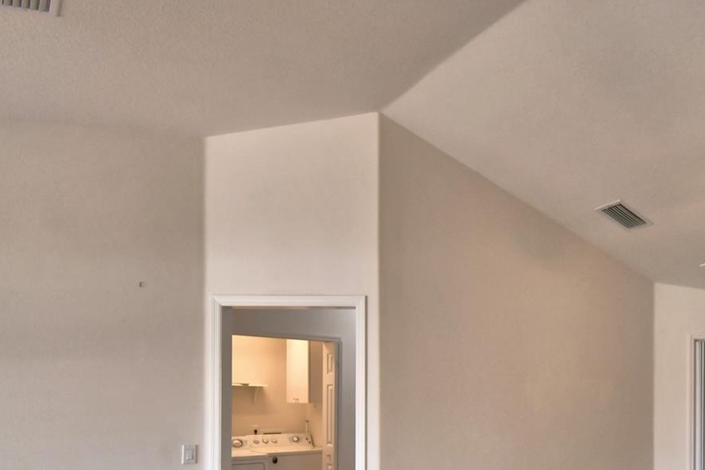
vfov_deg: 44.6
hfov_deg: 62.6
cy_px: 401
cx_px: 547
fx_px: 529
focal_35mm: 27
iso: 400
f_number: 4.5
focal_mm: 10
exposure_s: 1/80
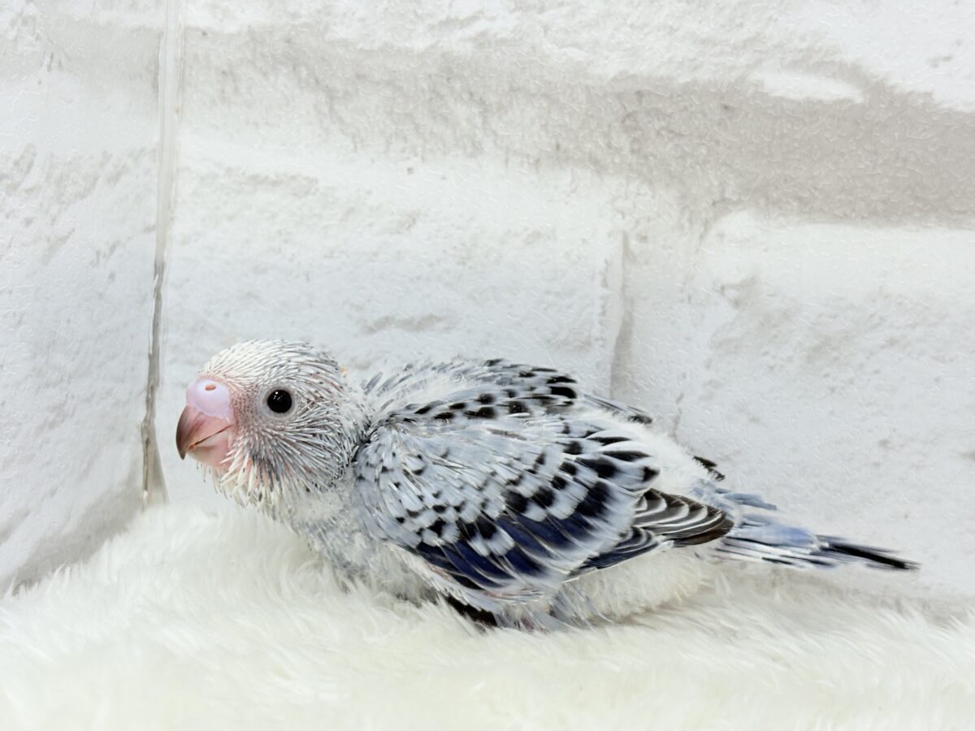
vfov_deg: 28.0
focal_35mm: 52
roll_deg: -3.6
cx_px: 488
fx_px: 1465
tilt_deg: -7.8
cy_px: 366
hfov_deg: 36.8
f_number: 1.6
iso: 40
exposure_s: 1/50
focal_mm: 5.96
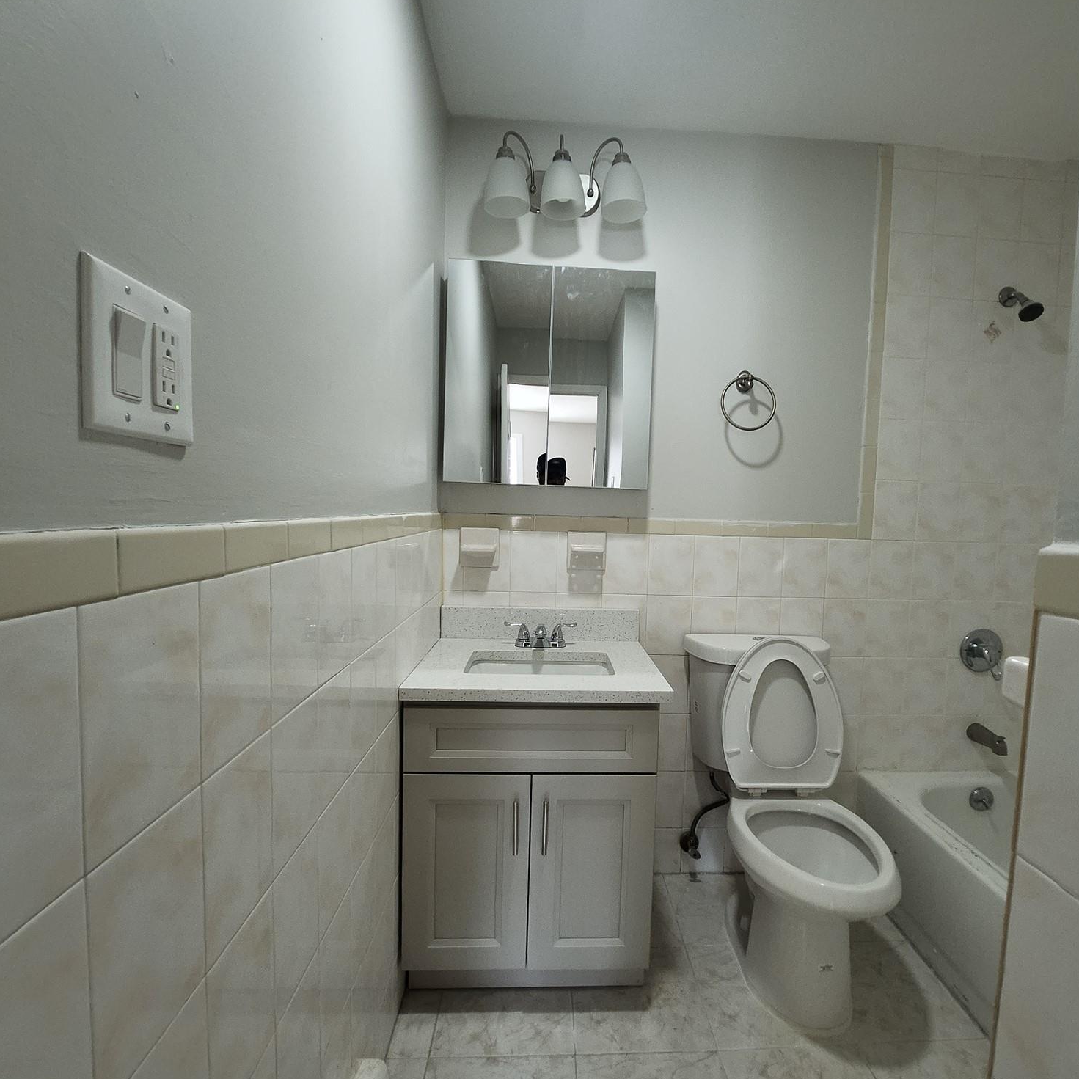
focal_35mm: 16
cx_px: 572
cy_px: 555
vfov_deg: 87.4
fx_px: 564
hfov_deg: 87.3
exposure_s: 1/60
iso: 125
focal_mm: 1.7
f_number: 2.2
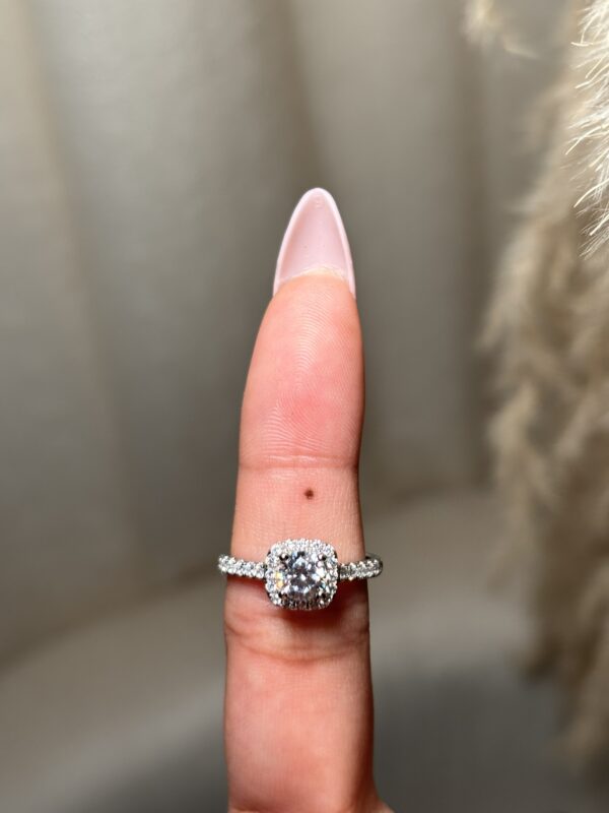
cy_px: 406
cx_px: 304
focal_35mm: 52
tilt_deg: -50.2
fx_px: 1220
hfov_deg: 28.0
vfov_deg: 36.8
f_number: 1.6
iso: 50
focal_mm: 5.96
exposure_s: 1/88
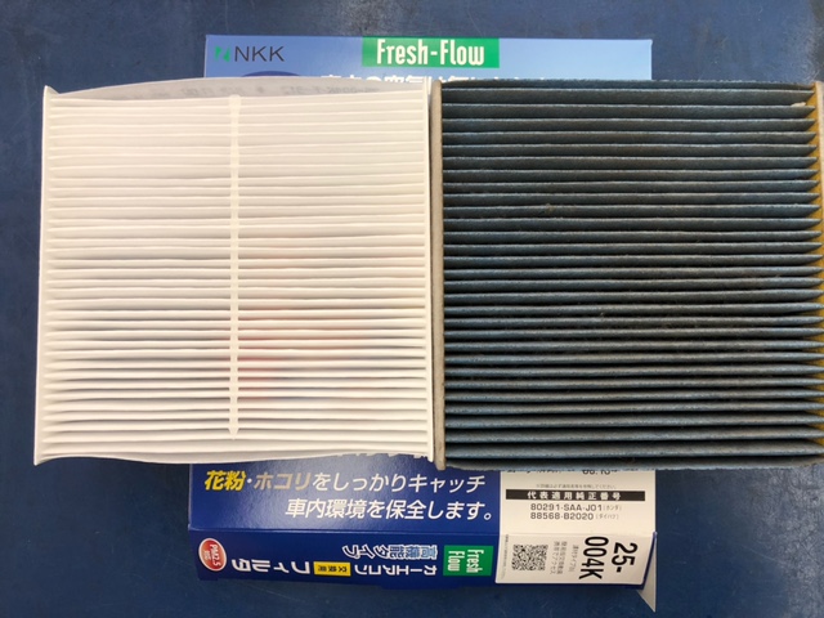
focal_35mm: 28
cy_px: 309
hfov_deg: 63.4
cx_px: 412
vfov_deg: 49.7
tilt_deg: -86.2
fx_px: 667
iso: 25
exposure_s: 1/50
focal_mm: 3.99
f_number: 1.8
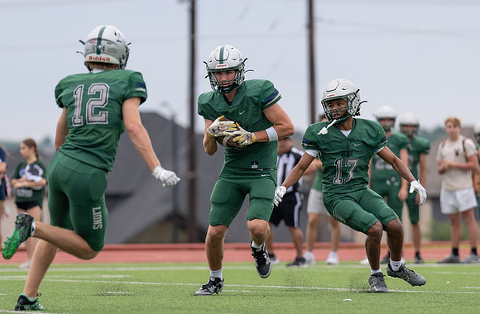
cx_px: 235
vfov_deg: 3.6
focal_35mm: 372
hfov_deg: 5.6
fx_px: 4938
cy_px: 186
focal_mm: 200
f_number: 2.8
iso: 250
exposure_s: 1/1250
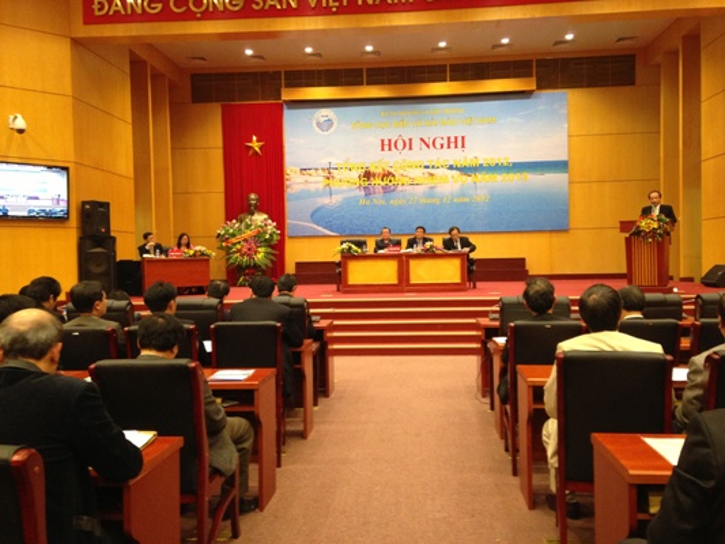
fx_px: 691
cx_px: 362
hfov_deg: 55.3
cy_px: 272
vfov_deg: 43.0
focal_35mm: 33
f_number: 2.4
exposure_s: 1/20
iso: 250
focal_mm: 4.13
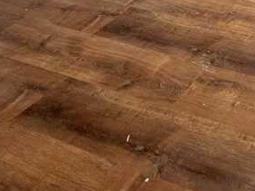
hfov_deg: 26.6
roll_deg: +1.6
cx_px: 388
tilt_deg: -20.0
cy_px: -103
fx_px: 368
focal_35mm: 50
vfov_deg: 23.0
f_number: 2.2
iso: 200
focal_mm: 2.22
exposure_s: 1/120
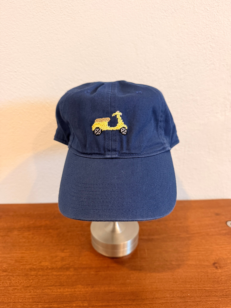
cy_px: 154
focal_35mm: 24
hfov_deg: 56.8
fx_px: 214
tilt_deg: -21.4
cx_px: 116
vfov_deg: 71.6
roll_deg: -0.4
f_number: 1.78
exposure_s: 1/60
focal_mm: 6.76
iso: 400
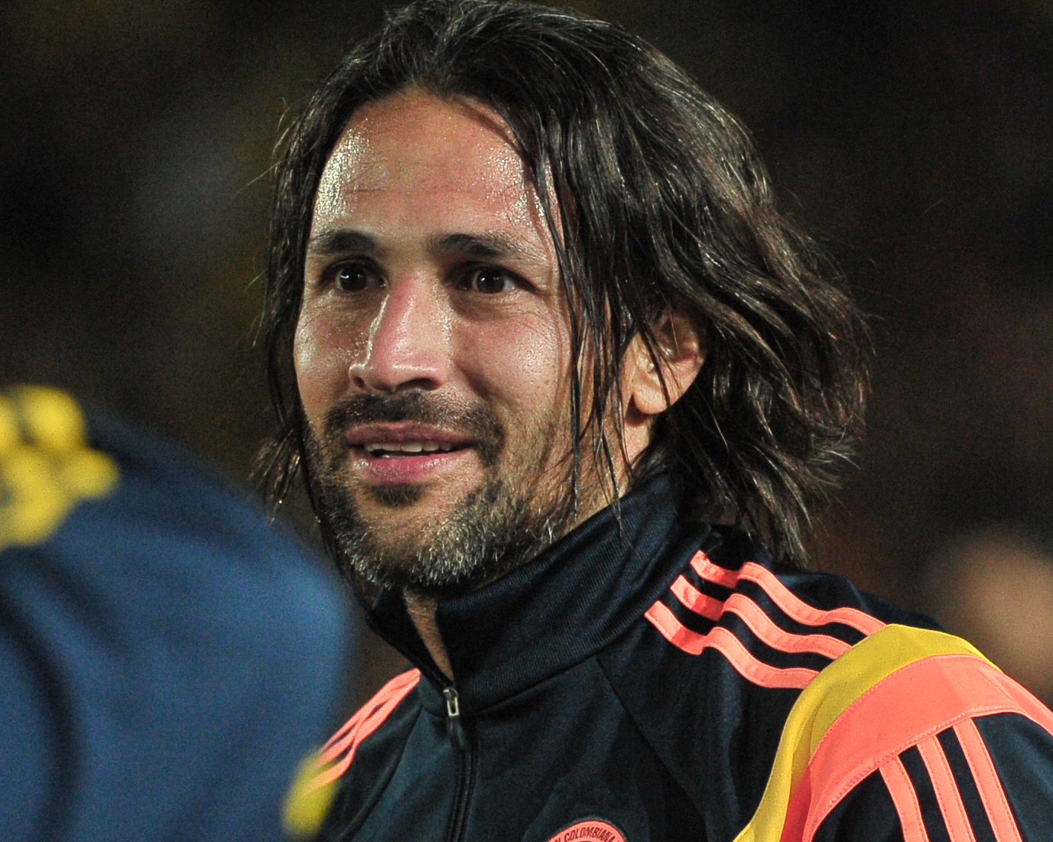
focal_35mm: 580
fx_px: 18072
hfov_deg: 3.3
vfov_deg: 2.7
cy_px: 716
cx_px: 561
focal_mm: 200
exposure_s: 1/1000
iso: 2500
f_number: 4
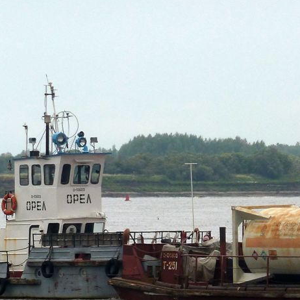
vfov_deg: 2.2
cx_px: 131
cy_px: 236
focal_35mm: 781
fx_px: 7658
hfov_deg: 2.2
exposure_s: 1/160
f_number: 4.9
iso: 80
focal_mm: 49.2
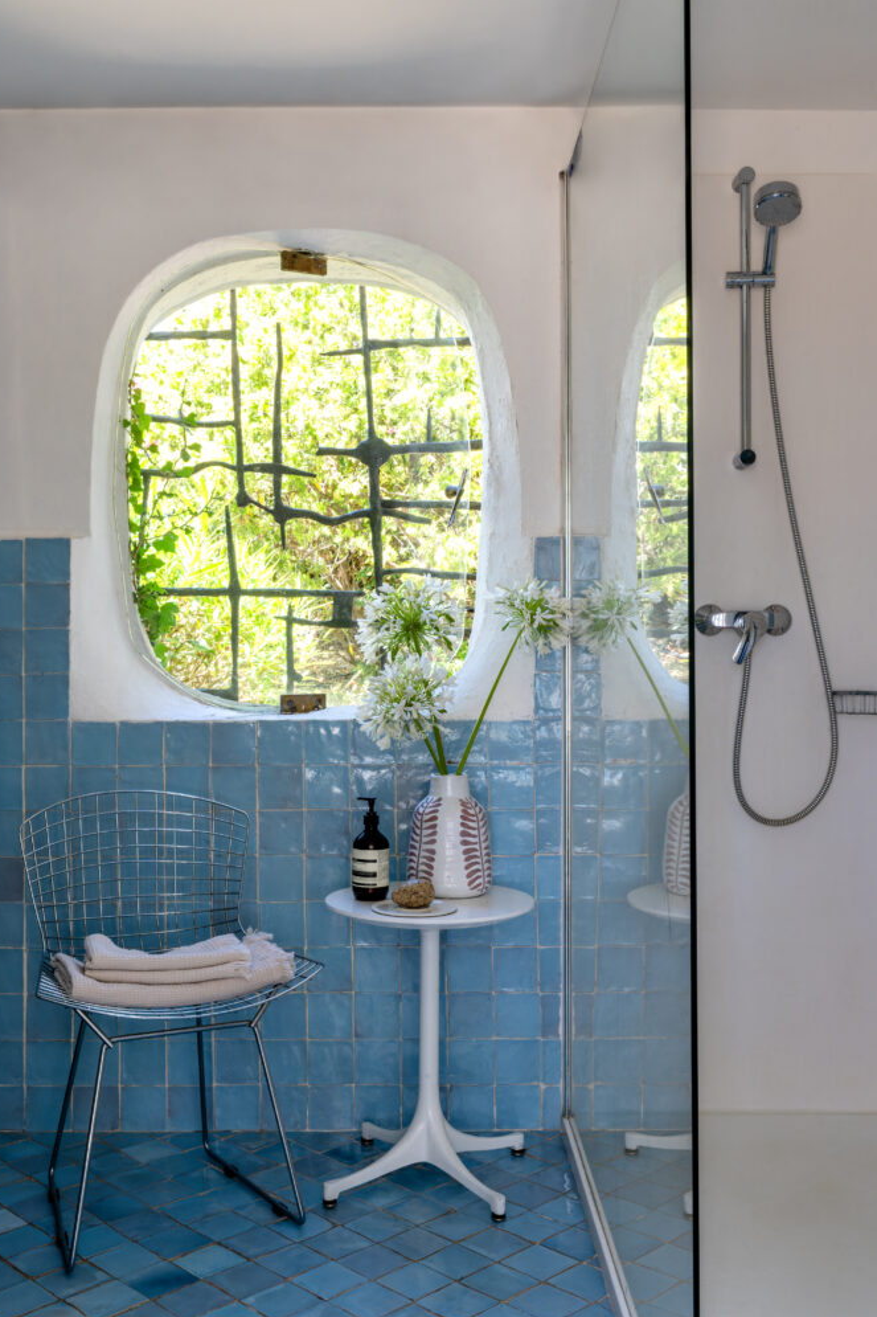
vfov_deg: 53.1
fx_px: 1316
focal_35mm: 36
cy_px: 642
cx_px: 431
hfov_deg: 36.9
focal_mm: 35
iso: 800
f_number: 16
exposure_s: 1/20
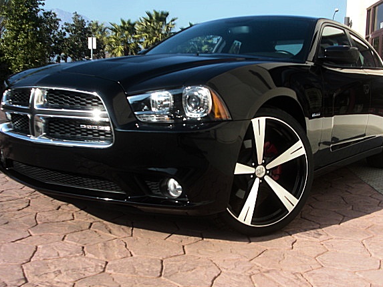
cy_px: 144
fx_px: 531
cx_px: 209
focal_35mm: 48
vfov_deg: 30.3
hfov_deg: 39.6
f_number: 3.1
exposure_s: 1/400
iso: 50
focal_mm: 7.6
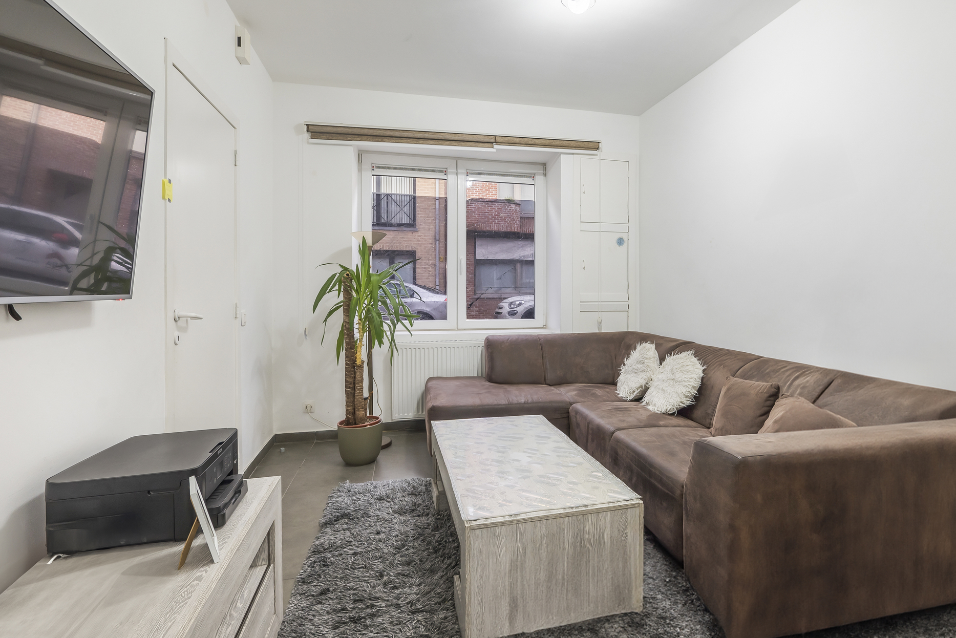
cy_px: 283
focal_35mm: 18
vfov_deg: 67.2
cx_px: 534
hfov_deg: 89.6
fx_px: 478
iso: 250
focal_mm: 14
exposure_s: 1/25
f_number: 8
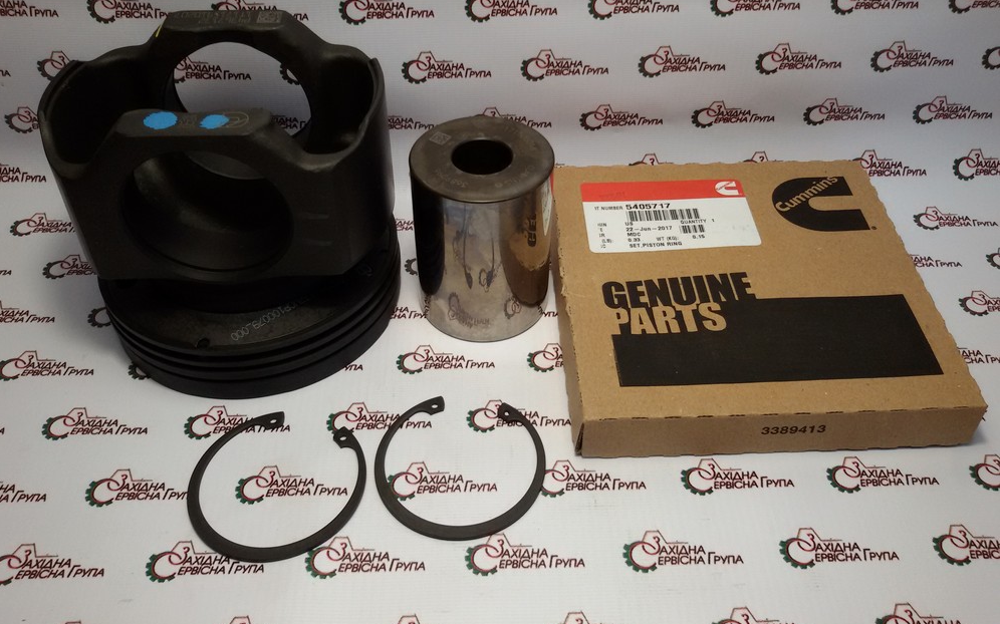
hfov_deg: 58.2
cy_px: 261
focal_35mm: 33
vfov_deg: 38.2
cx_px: 499
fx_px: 899
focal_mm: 2.93
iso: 64
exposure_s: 1/100
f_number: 2.4
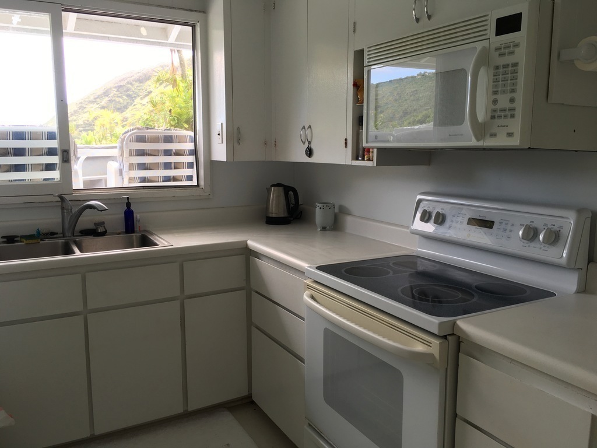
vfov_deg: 48.2
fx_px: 500
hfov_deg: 61.7
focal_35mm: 29
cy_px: 224
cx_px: 298
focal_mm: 4.15
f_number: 2.2
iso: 25
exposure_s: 1/40
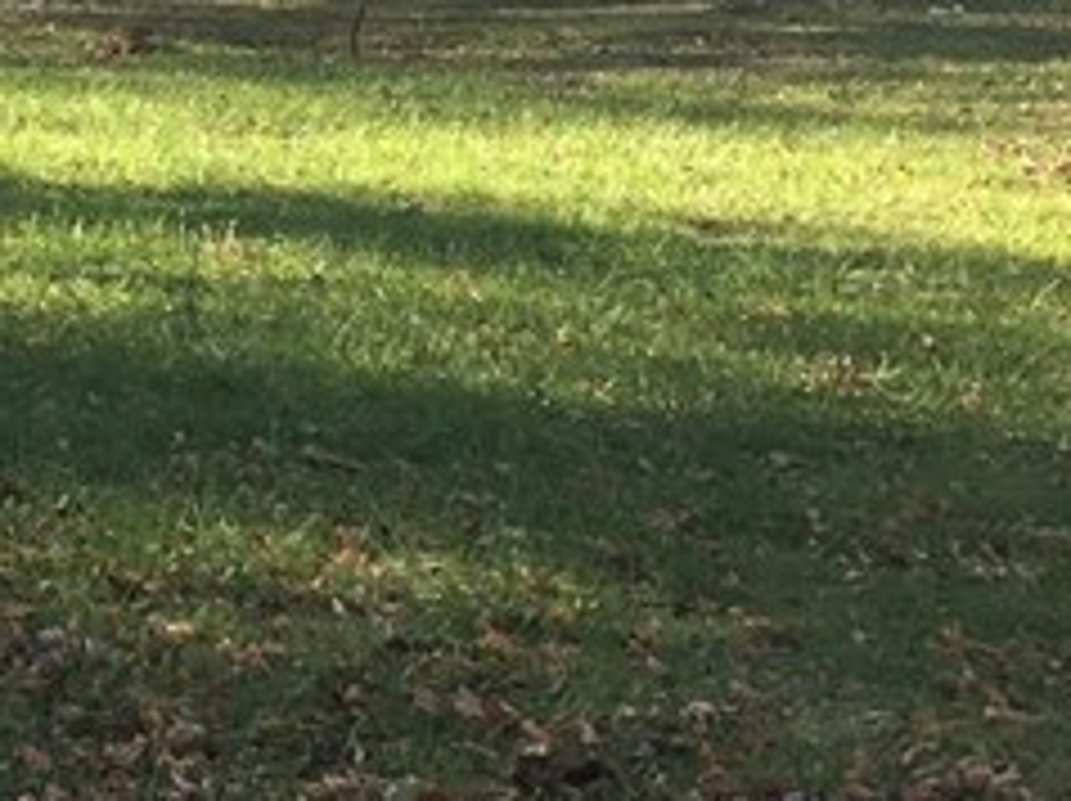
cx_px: -742
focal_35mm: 125
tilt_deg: -3.3
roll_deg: -2.5
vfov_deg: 11.8
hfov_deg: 14.3
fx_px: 3864
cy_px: 104
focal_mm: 4.15
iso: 25
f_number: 2.2
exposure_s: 1/177
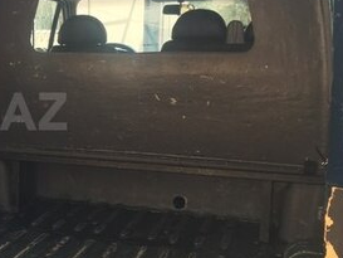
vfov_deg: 21.0
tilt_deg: -5.2
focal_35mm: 70
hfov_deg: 25.2
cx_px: -62
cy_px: 111
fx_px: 694
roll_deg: +0.5
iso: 25
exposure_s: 1/100
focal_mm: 4.15
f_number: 2.2
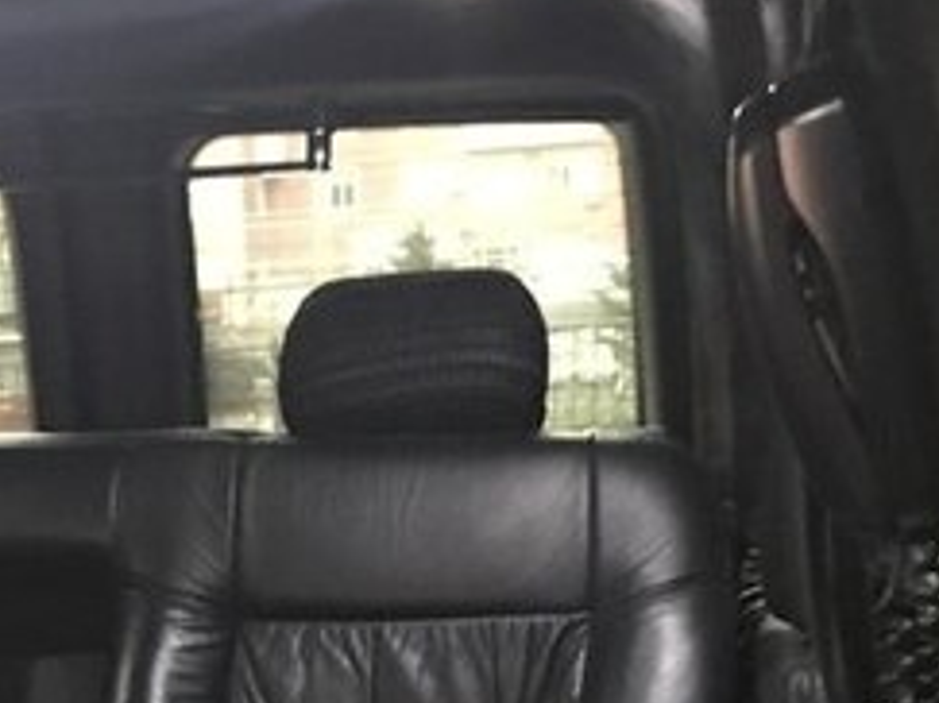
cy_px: 844
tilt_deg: -14.4
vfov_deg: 18.4
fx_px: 2061
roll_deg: +4.6
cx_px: 35
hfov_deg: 24.7
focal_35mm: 76
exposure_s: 1/4
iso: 100
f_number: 1.8
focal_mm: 3.99
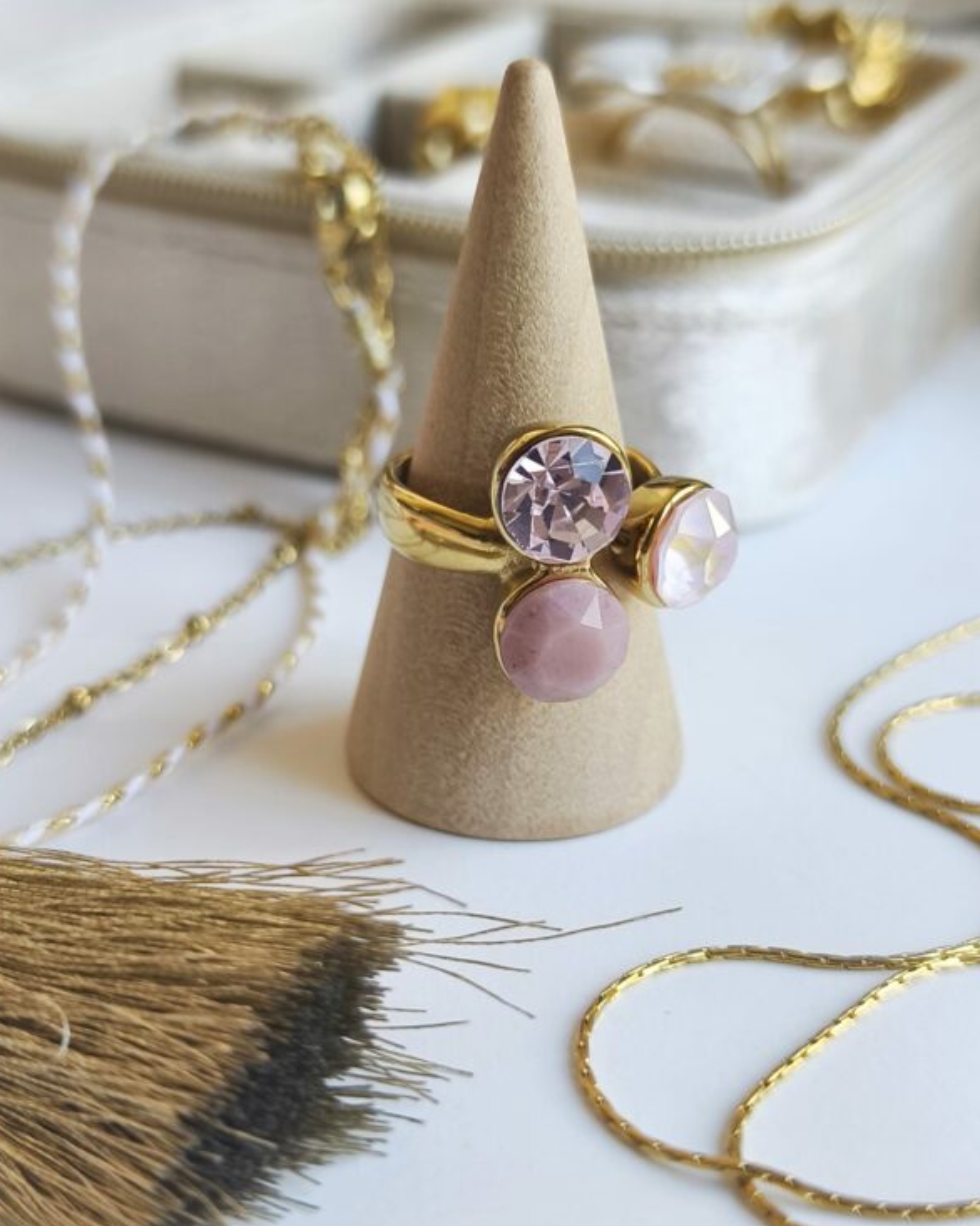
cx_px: 480
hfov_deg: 30.8
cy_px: 616
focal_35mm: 49
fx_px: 1777
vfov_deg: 38.1
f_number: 1.65
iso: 250
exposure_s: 1/100
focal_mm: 6.18
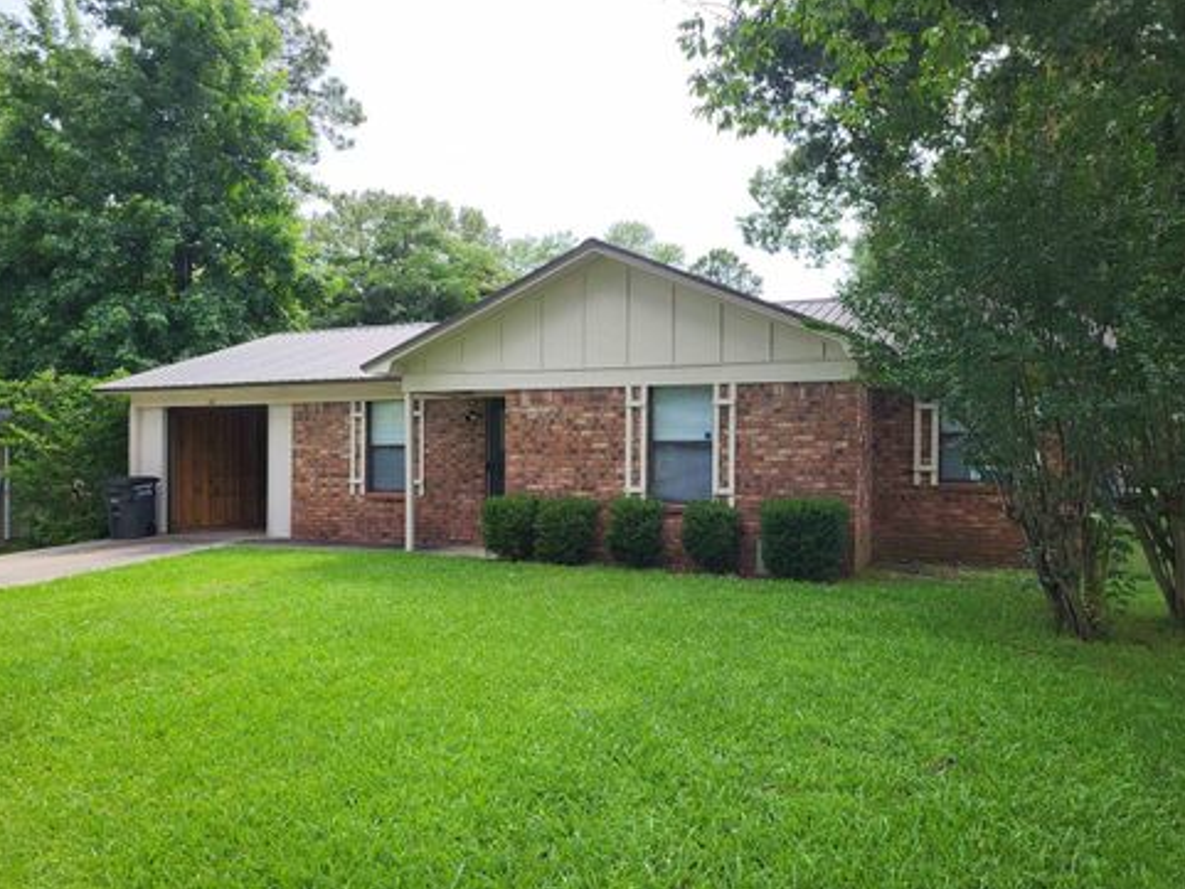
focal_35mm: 27
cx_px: 589
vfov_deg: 51.4
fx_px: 925
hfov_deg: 65.3
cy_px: 449
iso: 40
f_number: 1.8
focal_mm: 5.4
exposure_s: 1/1484
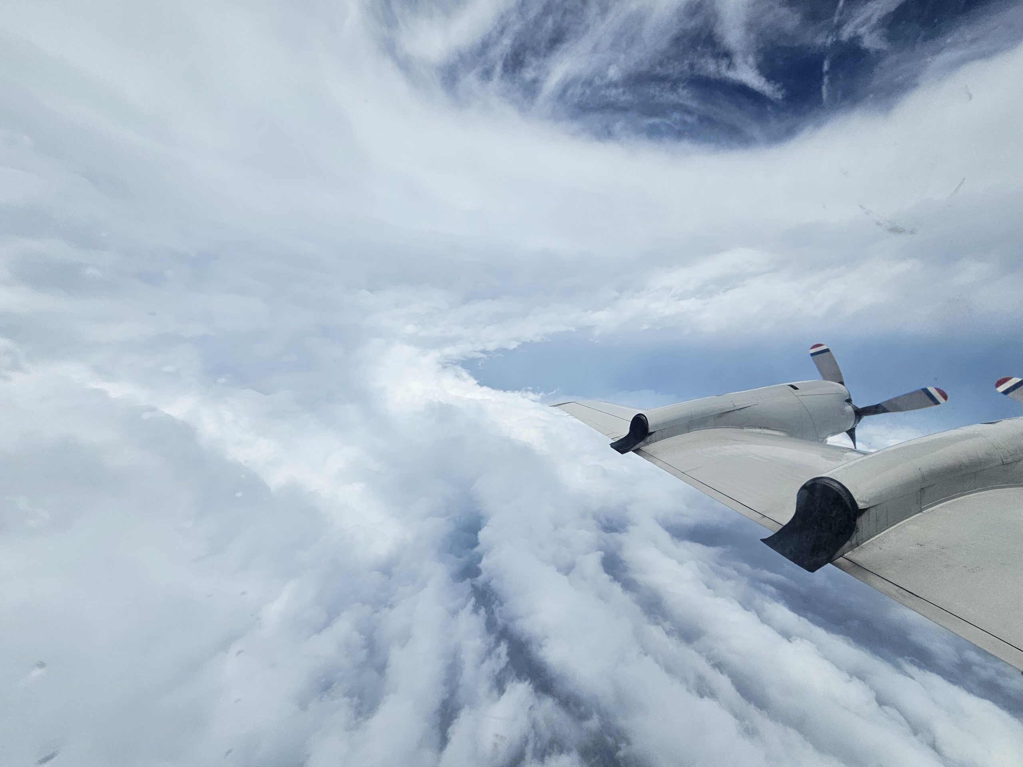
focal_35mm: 13
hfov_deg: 106.2
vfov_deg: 89.9
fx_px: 384
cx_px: 512
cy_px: 384
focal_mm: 2.2
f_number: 2.2
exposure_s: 1/14244
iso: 50
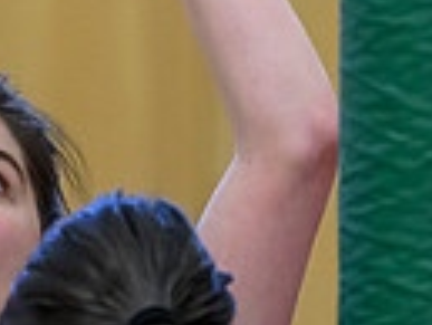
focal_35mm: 1052
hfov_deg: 1.9
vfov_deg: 1.4
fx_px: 13141
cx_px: -347
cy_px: -118
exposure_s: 1/800
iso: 3200
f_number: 3.2
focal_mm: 145
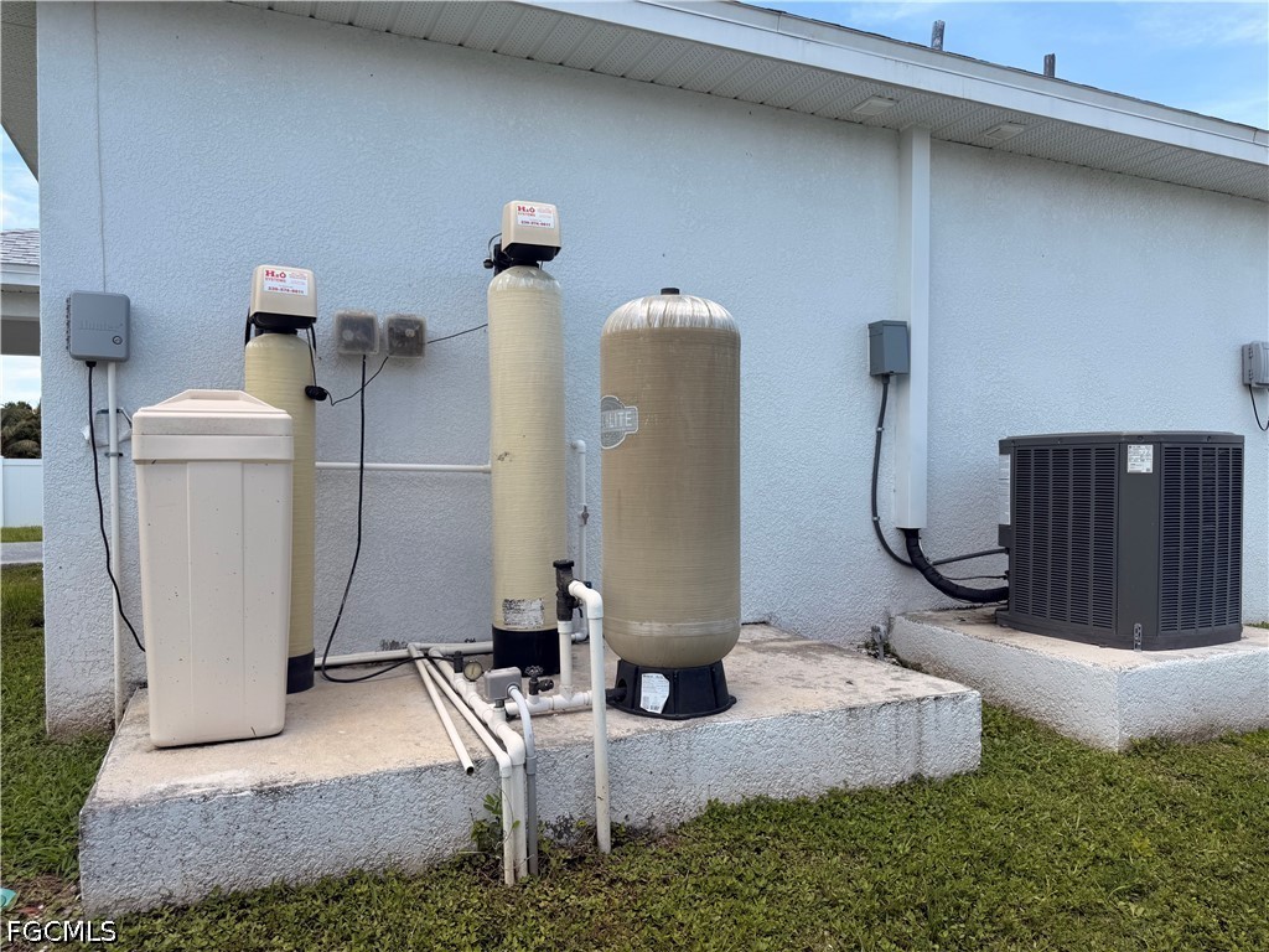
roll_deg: +0.5
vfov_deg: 56.8
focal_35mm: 24
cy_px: 476
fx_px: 880
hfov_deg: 71.6
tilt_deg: -0.6
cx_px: 634
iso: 80
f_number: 1.78
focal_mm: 6.76
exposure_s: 1/3145
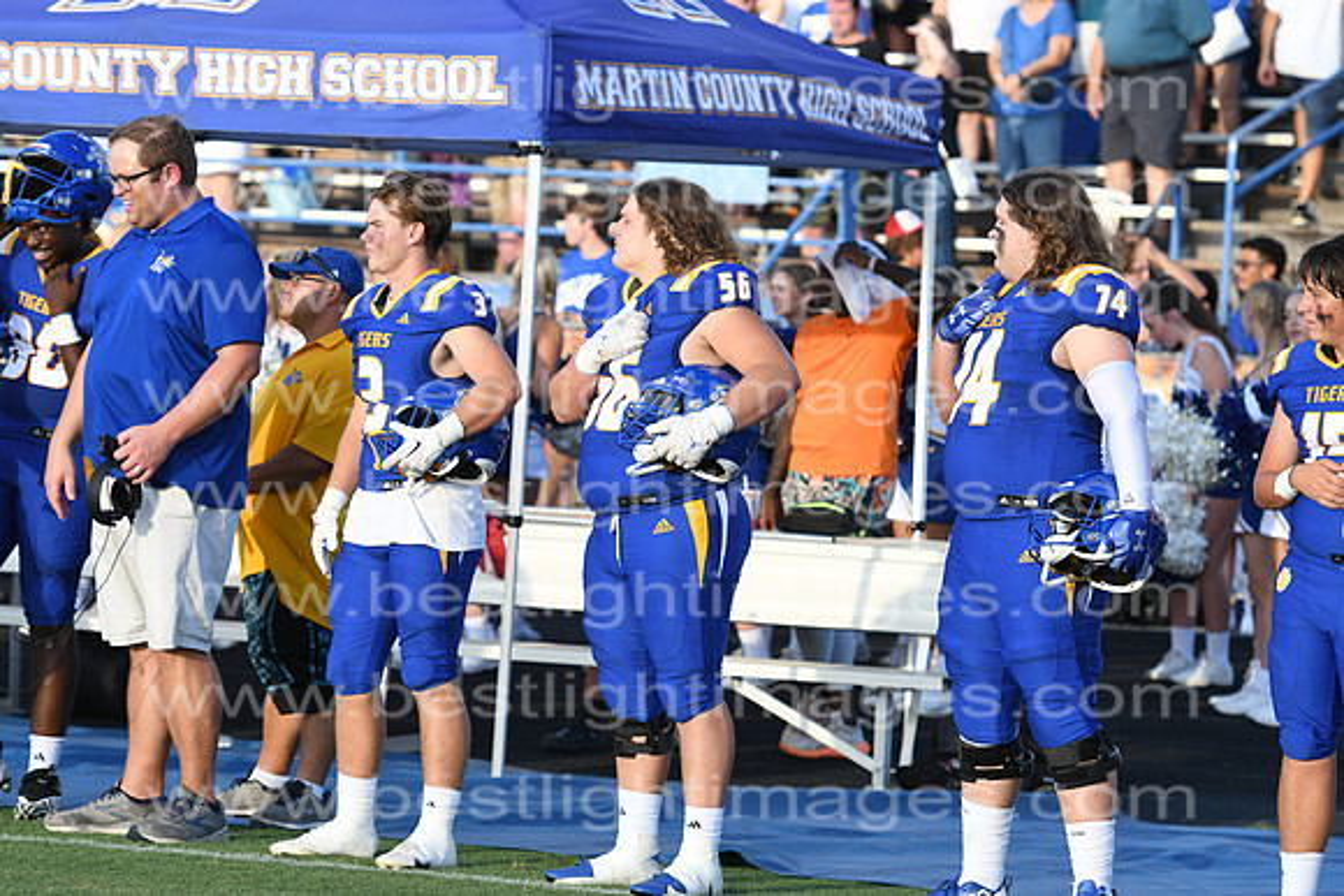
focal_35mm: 202
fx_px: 7561
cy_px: 448
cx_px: 672
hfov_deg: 10.2
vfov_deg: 6.8
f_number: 5.6
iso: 160
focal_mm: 135
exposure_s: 1/500
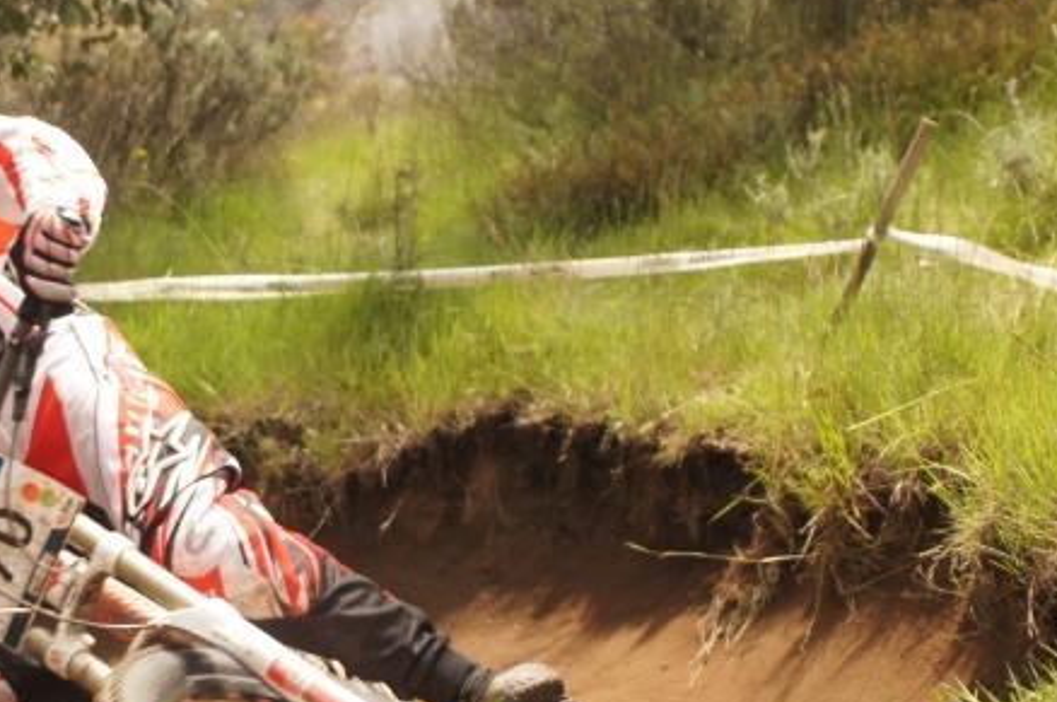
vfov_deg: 14.2
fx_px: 2813
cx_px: 263
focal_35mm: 96
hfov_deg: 21.1
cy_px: 396
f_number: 4
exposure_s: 1/500
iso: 200
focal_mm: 35
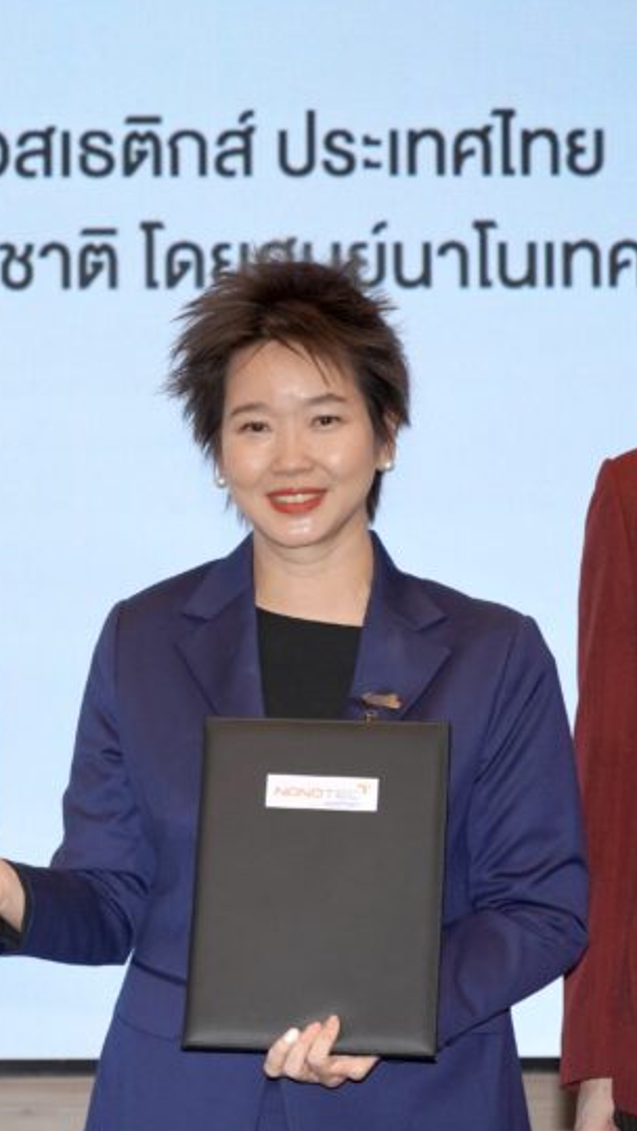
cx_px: 52
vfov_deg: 13.9
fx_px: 4651
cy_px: 625
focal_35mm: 155
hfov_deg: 7.8
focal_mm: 78
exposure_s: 1/160
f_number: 4.5
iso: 250
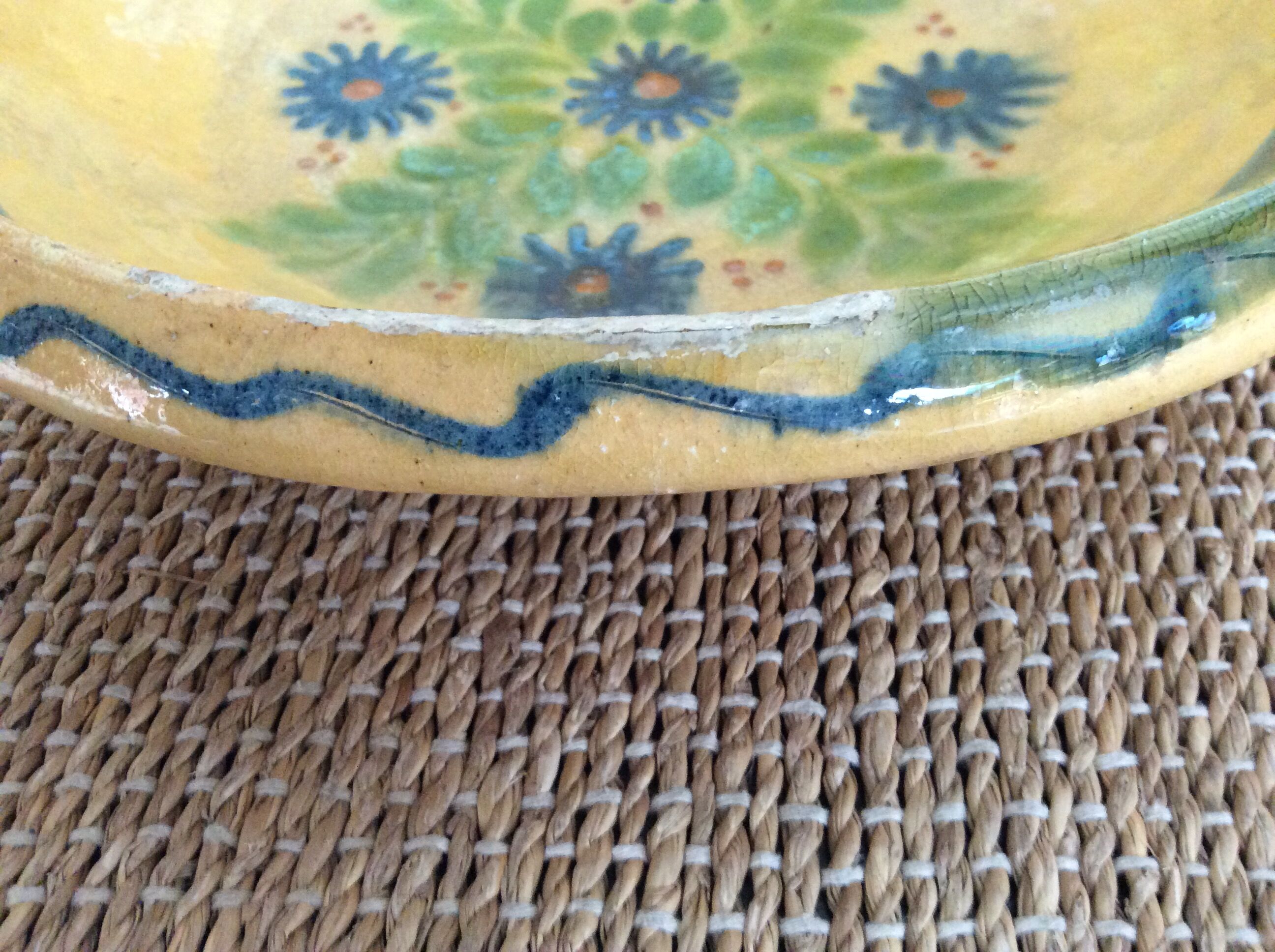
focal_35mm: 32
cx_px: 638
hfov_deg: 56.9
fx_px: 1177
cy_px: 476
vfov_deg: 44.1
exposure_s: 1/17
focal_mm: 3.3
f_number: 2.4
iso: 320
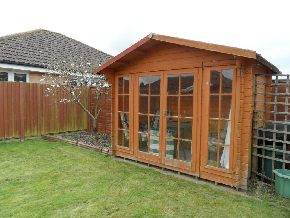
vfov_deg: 56.8
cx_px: 145
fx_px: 201
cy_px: 109
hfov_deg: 71.6
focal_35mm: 24
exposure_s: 1/350
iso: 80
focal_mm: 3.9
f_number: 3.2
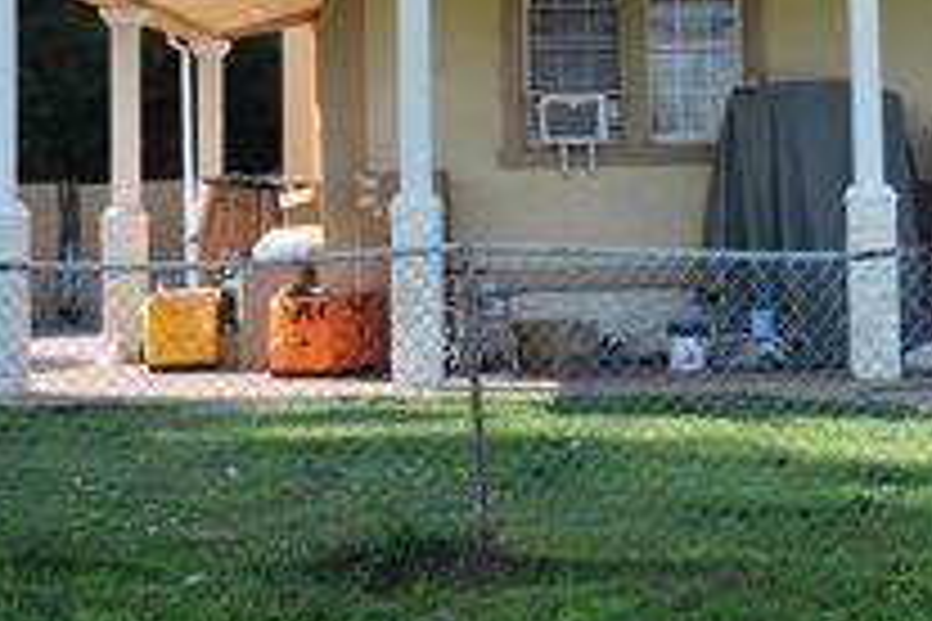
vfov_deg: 15.2
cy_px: -25
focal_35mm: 88
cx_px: 644
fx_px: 2278
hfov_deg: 23.0
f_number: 3.3
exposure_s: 1/400
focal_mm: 6.2
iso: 100
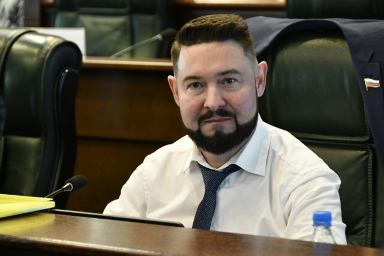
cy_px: 128
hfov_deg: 13.1
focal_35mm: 157
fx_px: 1674
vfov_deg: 8.7
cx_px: 192
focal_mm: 105
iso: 3200
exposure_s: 1/160
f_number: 5.3
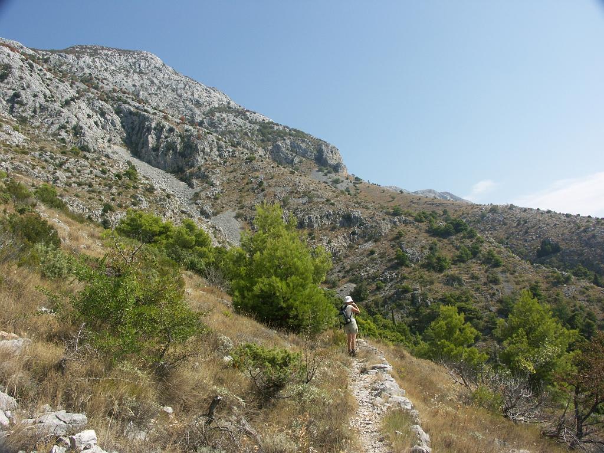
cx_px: 302
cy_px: 226
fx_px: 489
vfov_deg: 49.7
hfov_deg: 63.4
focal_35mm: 28
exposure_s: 1/320
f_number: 6.3
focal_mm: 7.38
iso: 64
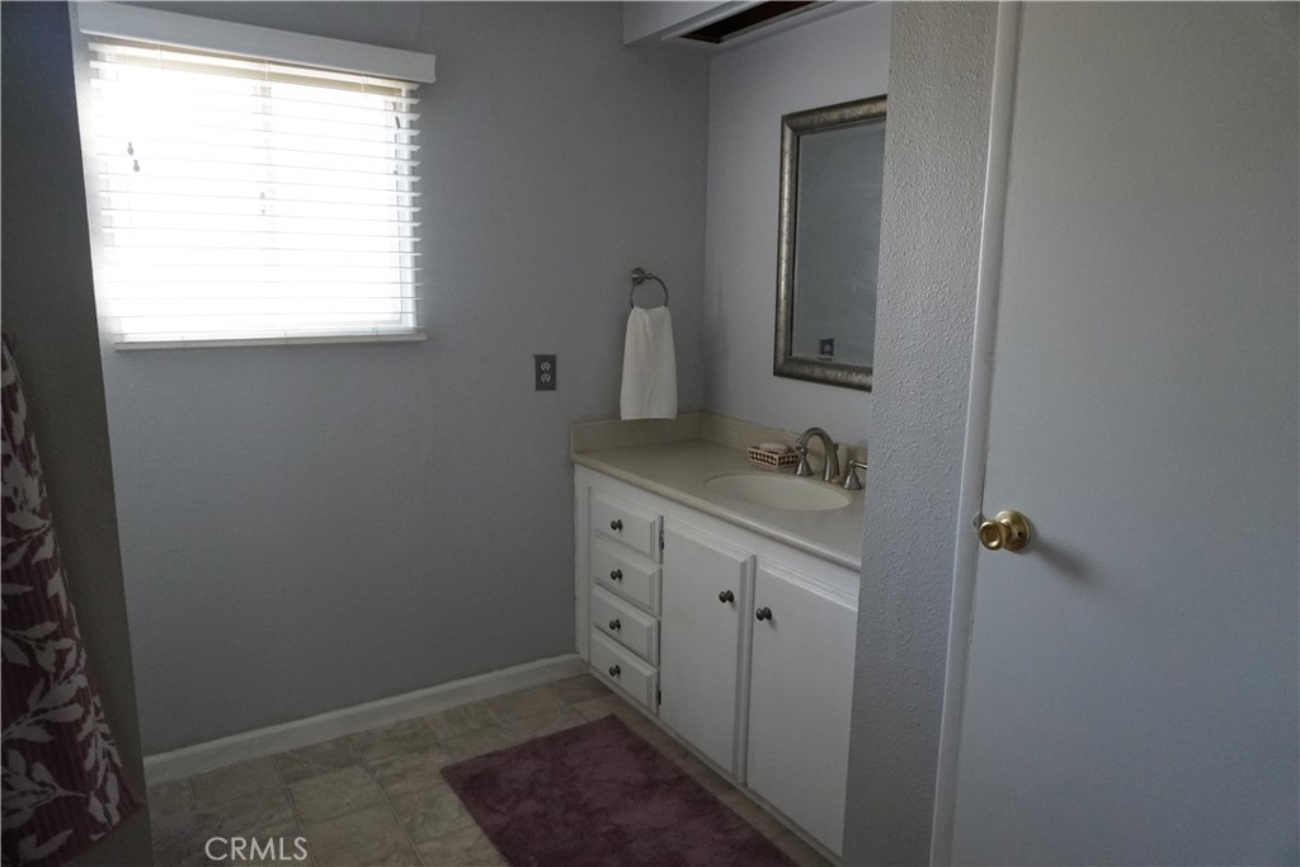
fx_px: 867
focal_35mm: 24
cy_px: 434
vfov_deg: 53.1
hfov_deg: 73.7
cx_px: 650
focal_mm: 16
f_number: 3.5
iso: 2500
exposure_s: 1/160
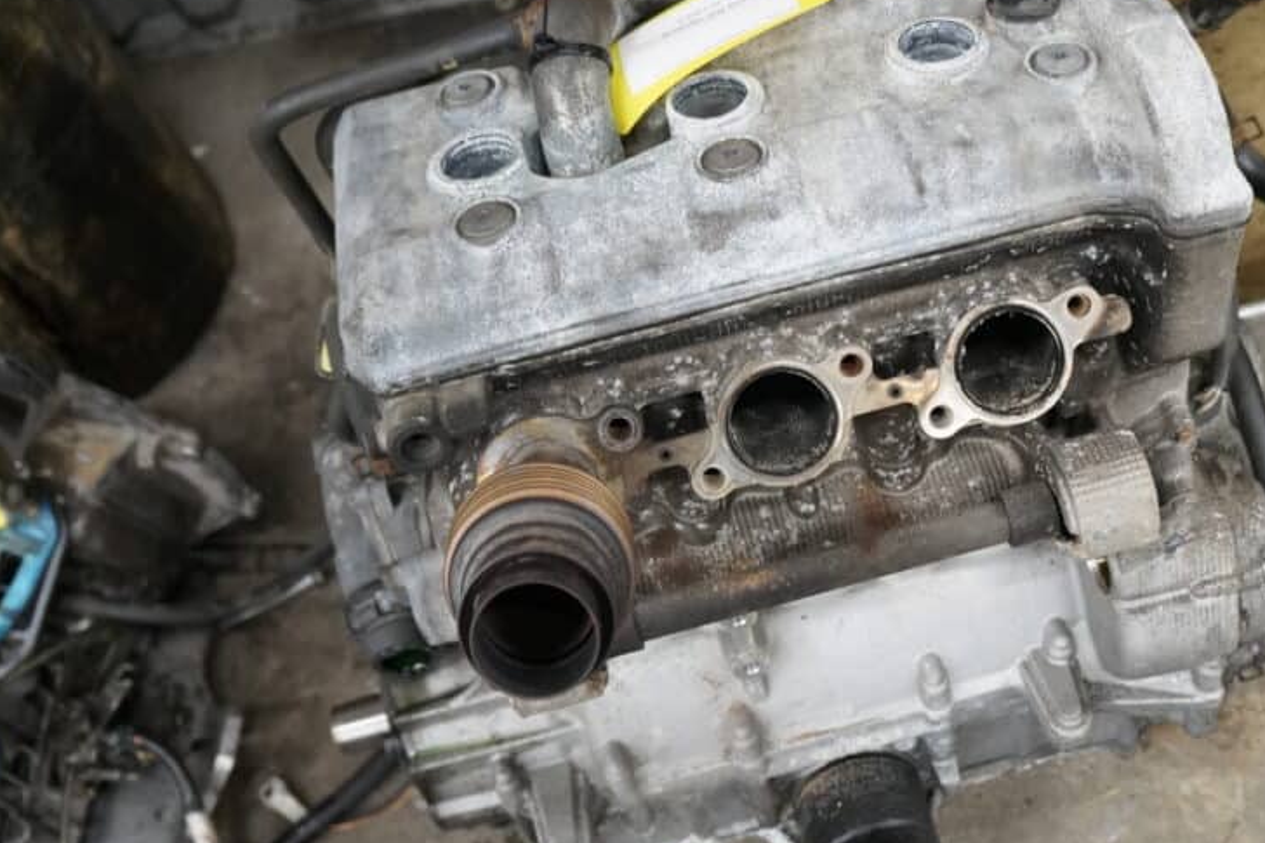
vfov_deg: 35.0
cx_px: 829
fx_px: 1335
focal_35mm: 38
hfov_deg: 49.9
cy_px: 484
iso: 1250
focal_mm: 18
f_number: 4
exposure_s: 1/60
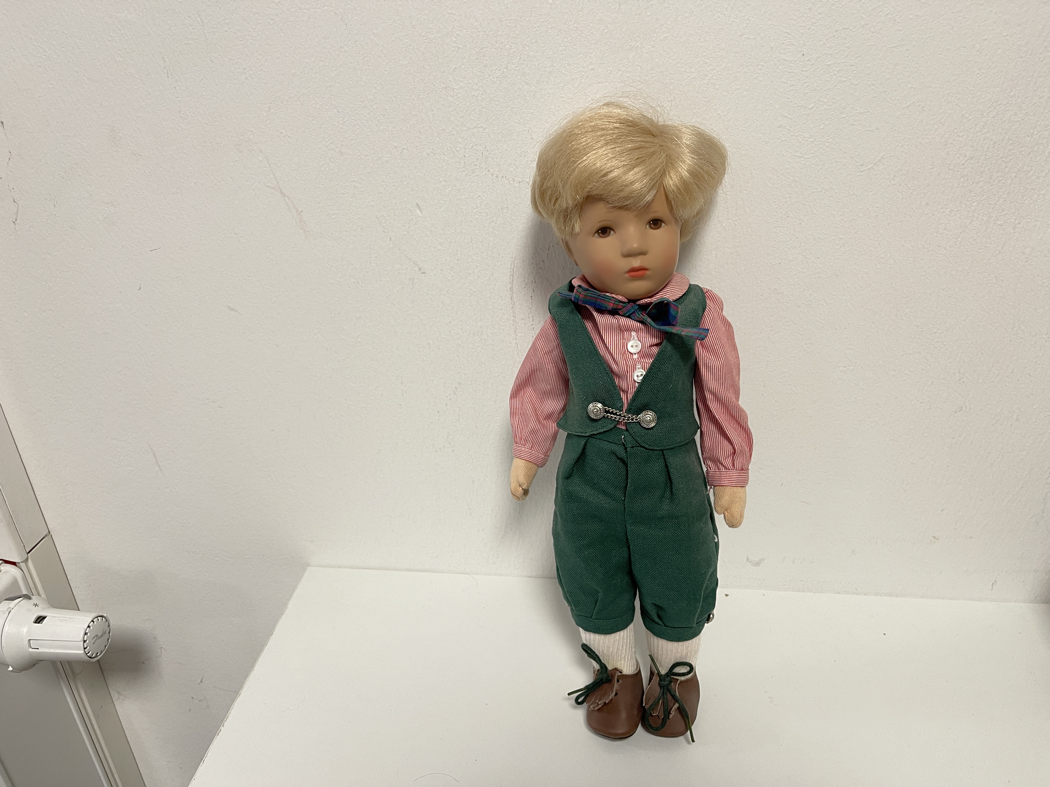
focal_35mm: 25
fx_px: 758
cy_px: 394
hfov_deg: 69.4
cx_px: 525
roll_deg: +1.9
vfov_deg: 54.9
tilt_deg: -28.9
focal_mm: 5.1
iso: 80
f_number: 1.6
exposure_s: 1/50
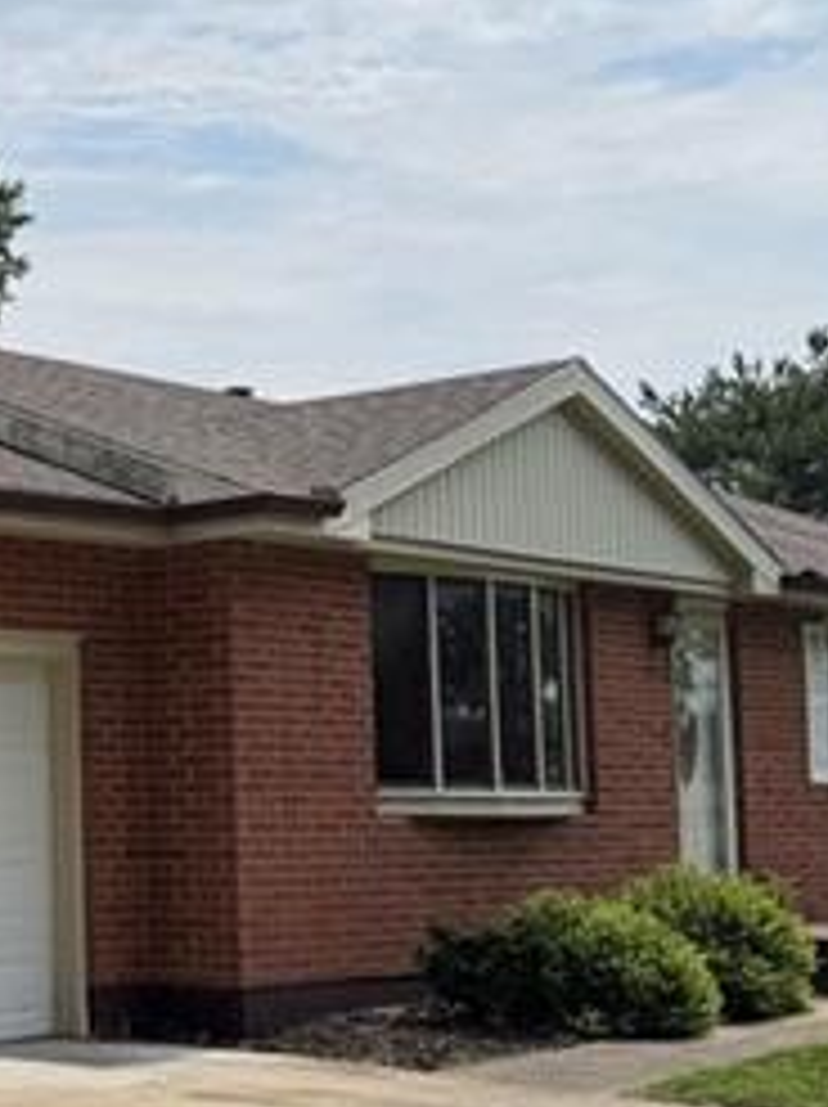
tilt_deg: +4.5
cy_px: 612
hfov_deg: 18.2
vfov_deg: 26.0
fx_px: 2396
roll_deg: +1.1
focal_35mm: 75
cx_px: -266
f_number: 1.78
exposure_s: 1/9091
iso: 80
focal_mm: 6.76
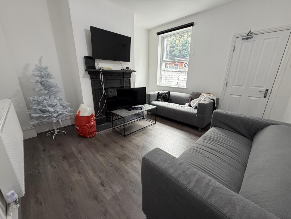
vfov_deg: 85.7
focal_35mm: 14
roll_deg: -1.5
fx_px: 118
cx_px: 146
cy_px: 110
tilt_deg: -18.2
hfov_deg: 102.1
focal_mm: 2.22
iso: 320
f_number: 2.2
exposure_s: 1/107
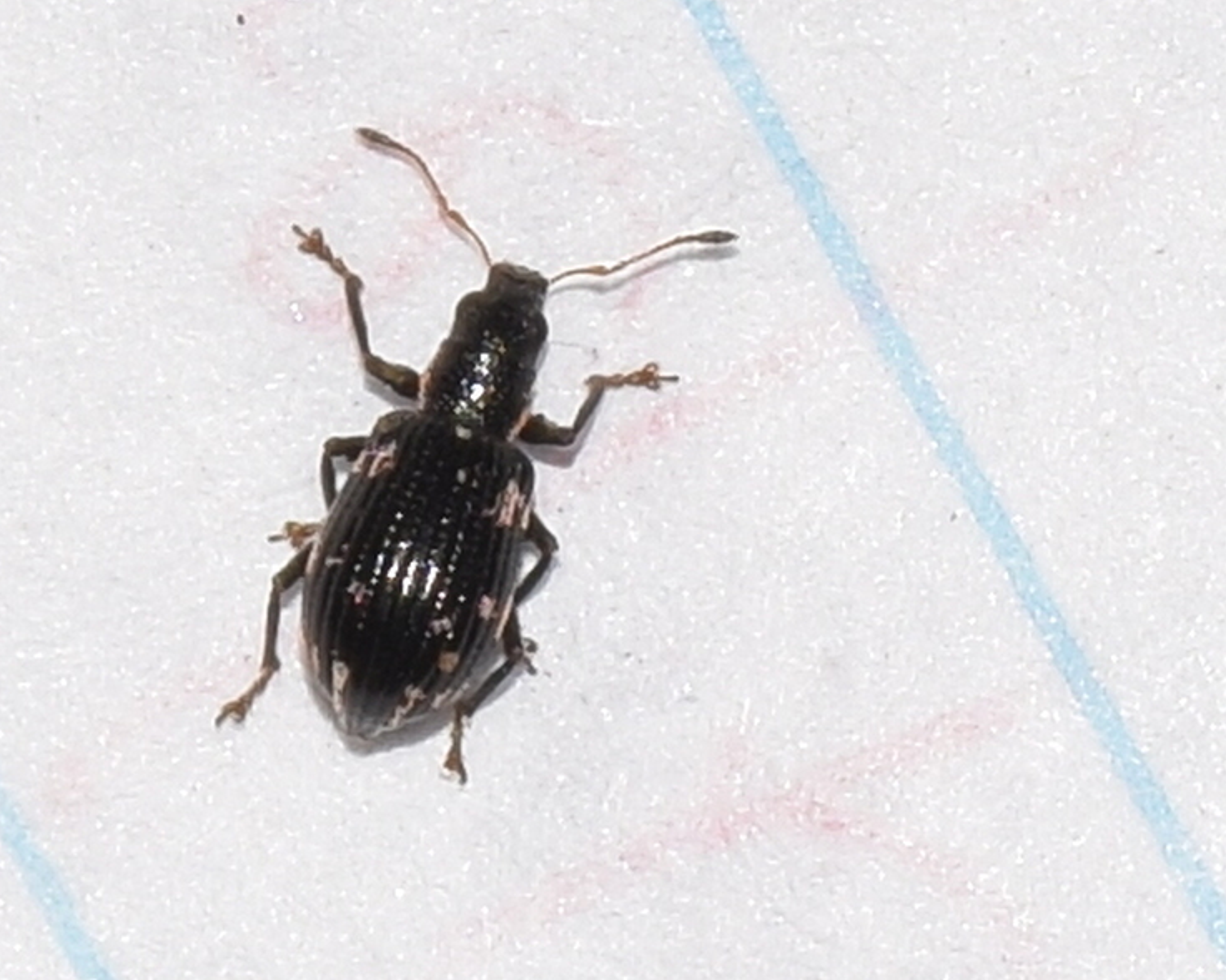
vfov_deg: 6.0
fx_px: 9358
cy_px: 454
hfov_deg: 7.5
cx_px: 466
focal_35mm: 258
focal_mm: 140
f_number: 11
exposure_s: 1/160
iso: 100
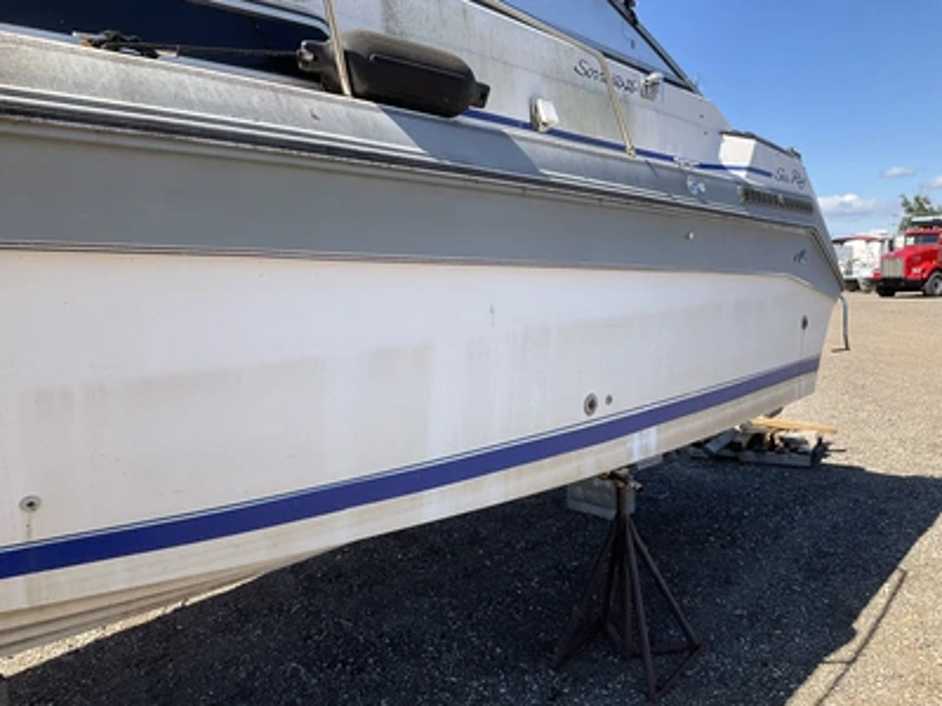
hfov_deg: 61.7
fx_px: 789
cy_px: 353
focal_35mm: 29
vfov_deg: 48.2
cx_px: 471
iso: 25
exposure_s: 1/869
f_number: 1.8
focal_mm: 3
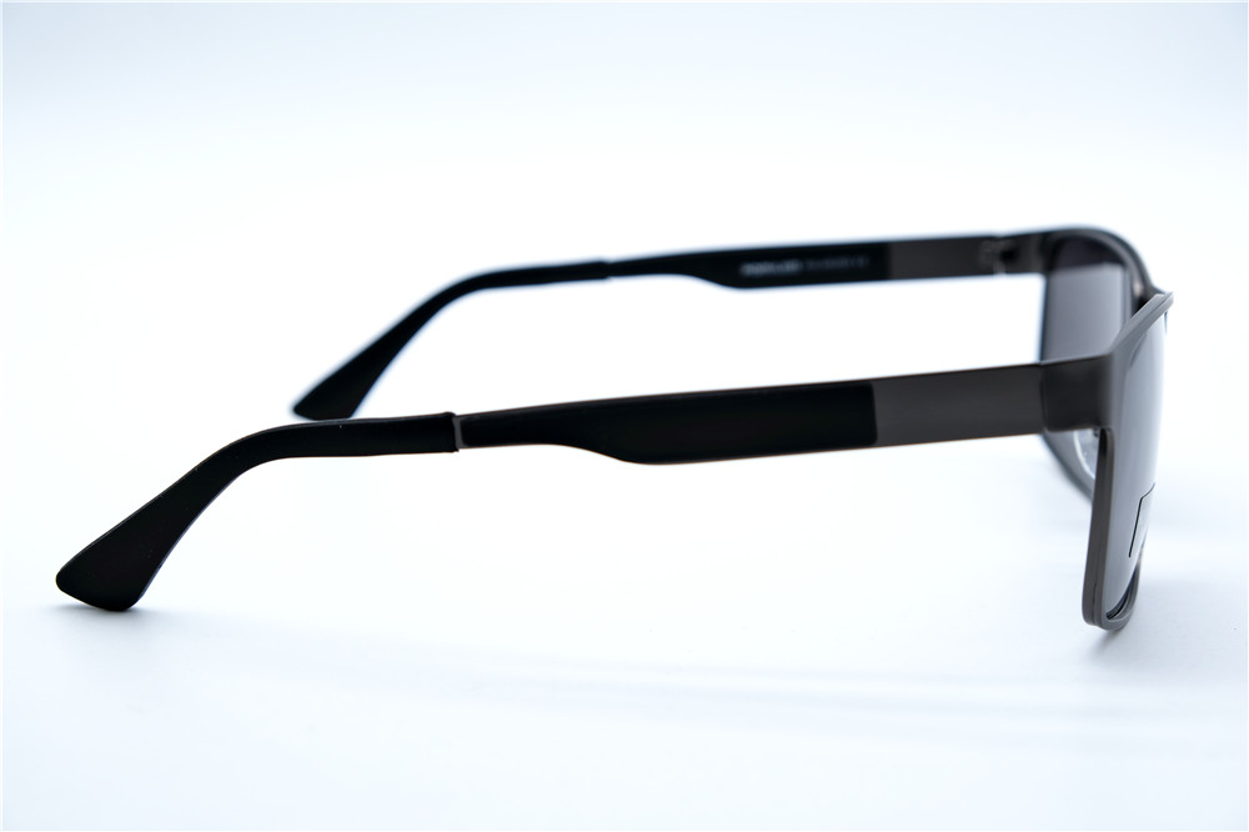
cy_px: 416
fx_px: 2046
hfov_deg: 33.9
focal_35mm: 59
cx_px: 624
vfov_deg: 23.0
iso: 160
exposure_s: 1/125
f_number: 5.6
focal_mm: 39
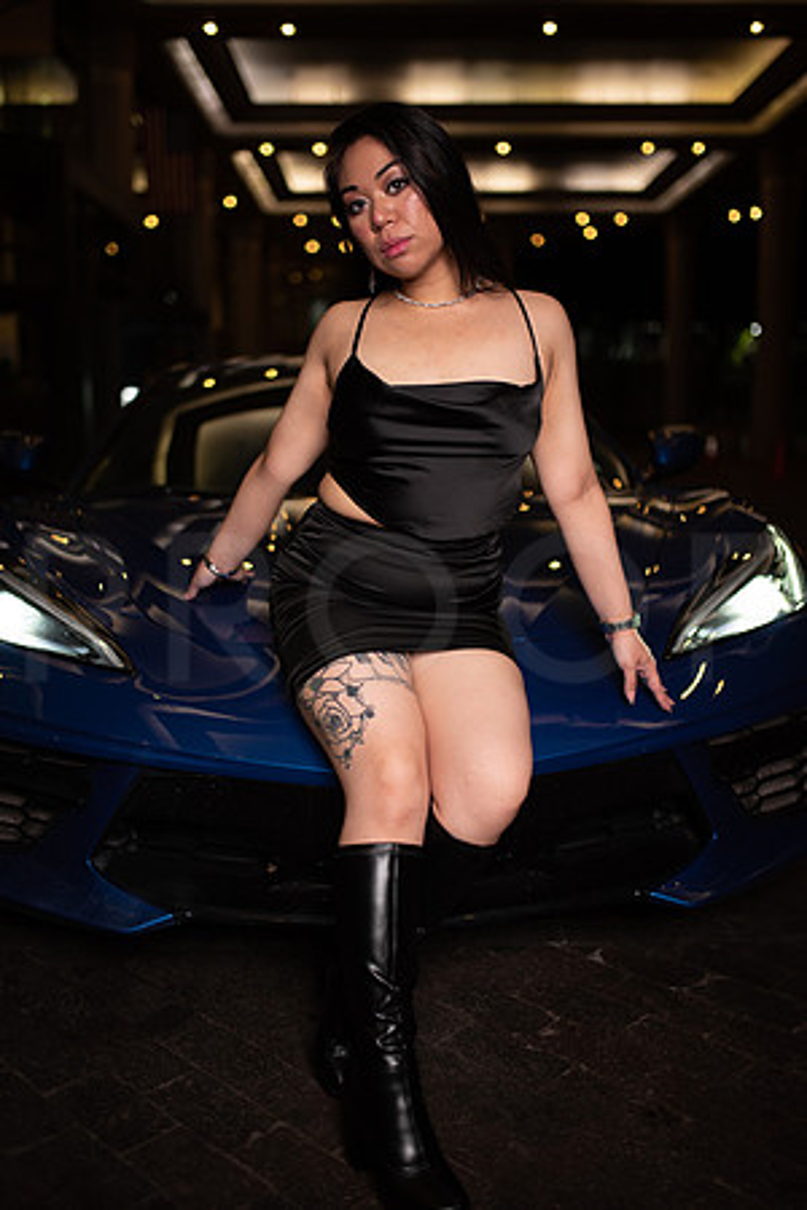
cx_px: 404
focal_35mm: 35
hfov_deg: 37.9
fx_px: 1177
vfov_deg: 54.4
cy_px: 605
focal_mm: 35
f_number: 1.4
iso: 500
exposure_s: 1/640
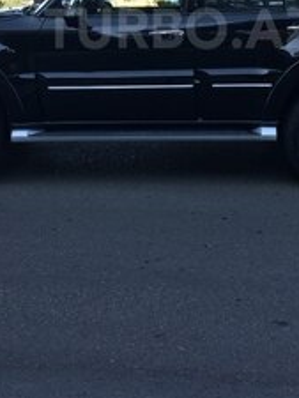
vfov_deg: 28.9
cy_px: 28
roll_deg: +2.6
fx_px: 736
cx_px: 180
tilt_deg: -3.8
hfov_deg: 22.9
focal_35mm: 64
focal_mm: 4.15
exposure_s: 1/344
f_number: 2.2
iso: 32
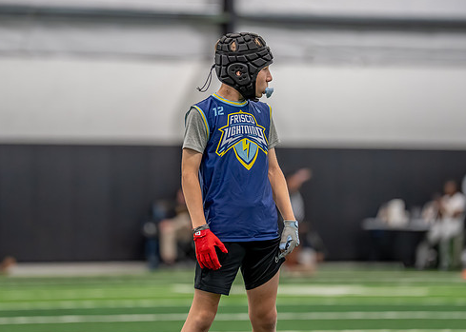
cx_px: 226
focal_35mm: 297
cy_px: 126
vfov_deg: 4.8
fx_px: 3930
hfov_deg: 6.8
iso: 1600
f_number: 2.8
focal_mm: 200
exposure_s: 1/250
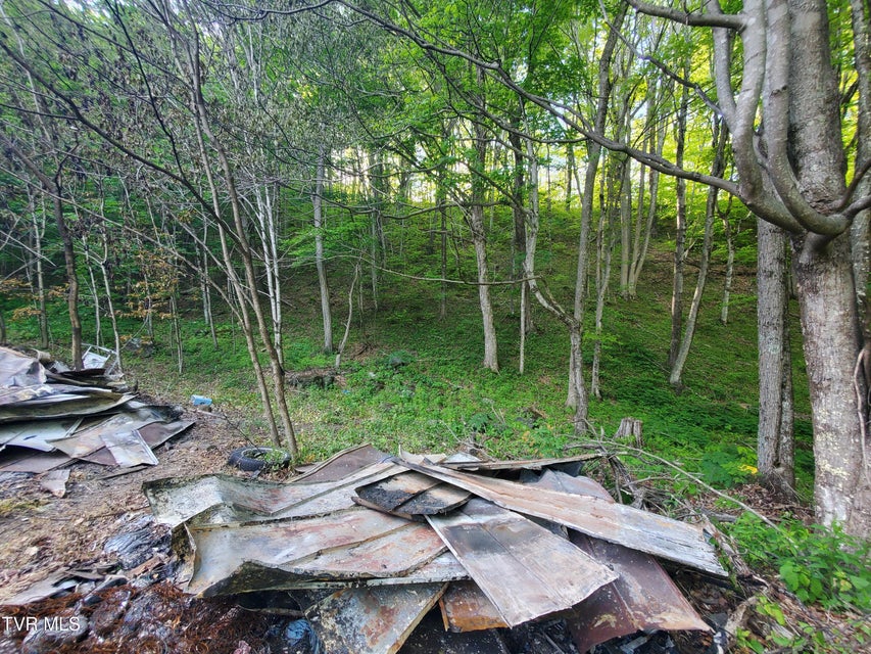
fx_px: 327
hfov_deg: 106.2
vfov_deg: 89.9
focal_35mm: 13
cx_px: 436
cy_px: 327
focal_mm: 1.8
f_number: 2.2
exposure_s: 1/60
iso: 125
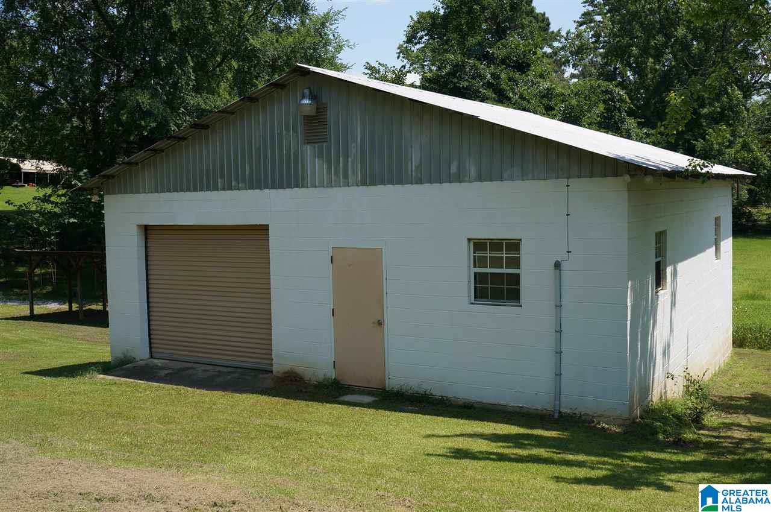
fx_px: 770
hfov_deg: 53.2
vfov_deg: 36.8
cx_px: 386
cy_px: 256
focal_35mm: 36
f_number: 9
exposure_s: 1/160
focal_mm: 24
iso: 100
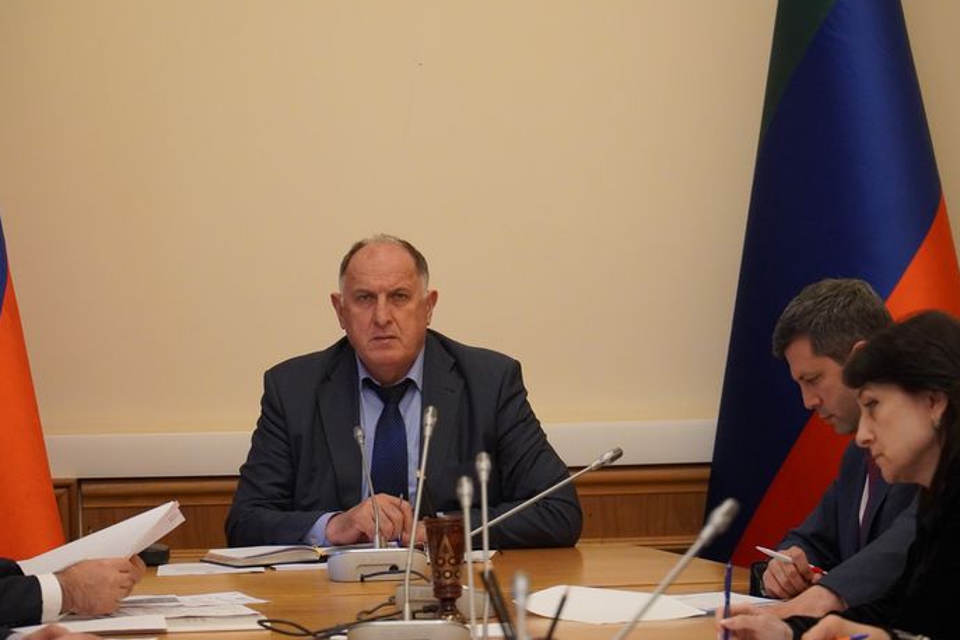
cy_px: 342
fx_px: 3961
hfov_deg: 13.8
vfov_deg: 9.2
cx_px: 446
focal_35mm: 149
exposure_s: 1/160
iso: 3200
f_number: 4
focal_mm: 85
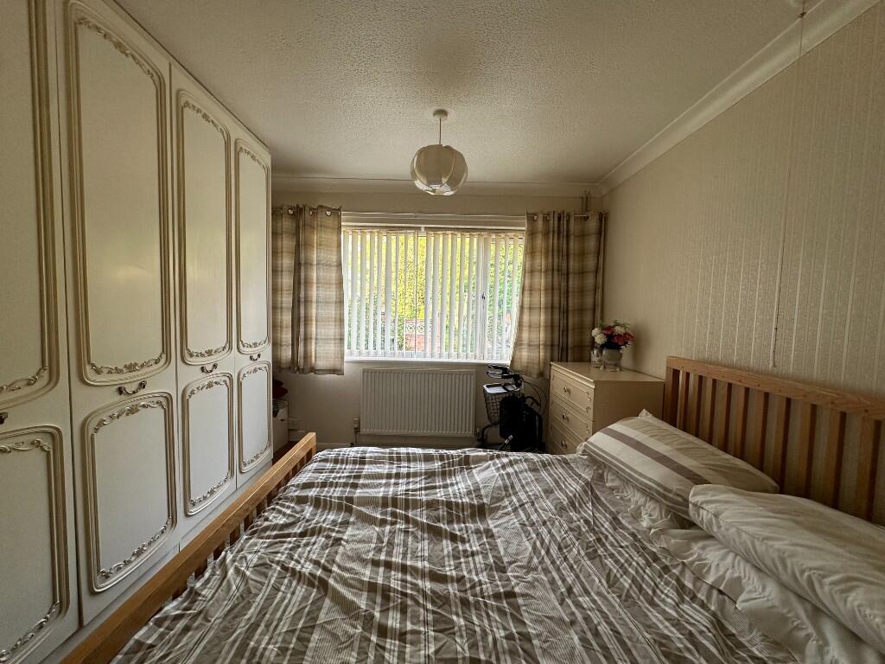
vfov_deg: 85.7
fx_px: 358
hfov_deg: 102.1
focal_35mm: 14
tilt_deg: -3.2
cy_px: 332
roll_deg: -1.2
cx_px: 442
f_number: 2.2
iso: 100
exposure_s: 1/99
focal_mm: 2.22
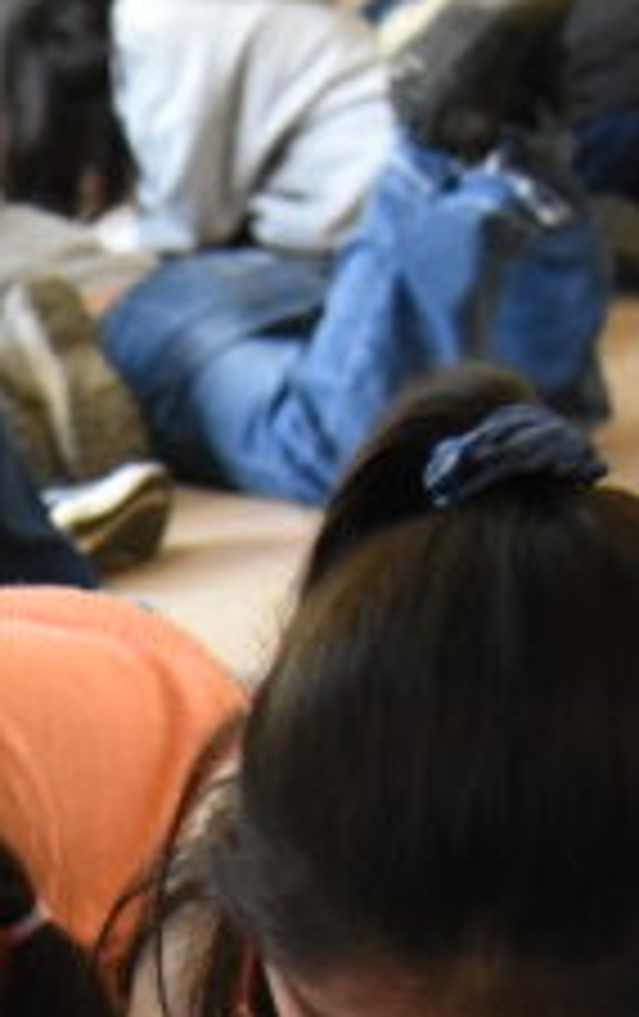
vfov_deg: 16.8
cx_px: -436
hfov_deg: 10.4
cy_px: 1076
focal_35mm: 121
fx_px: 3359
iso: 3200
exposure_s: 1/160
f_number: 4
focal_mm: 35
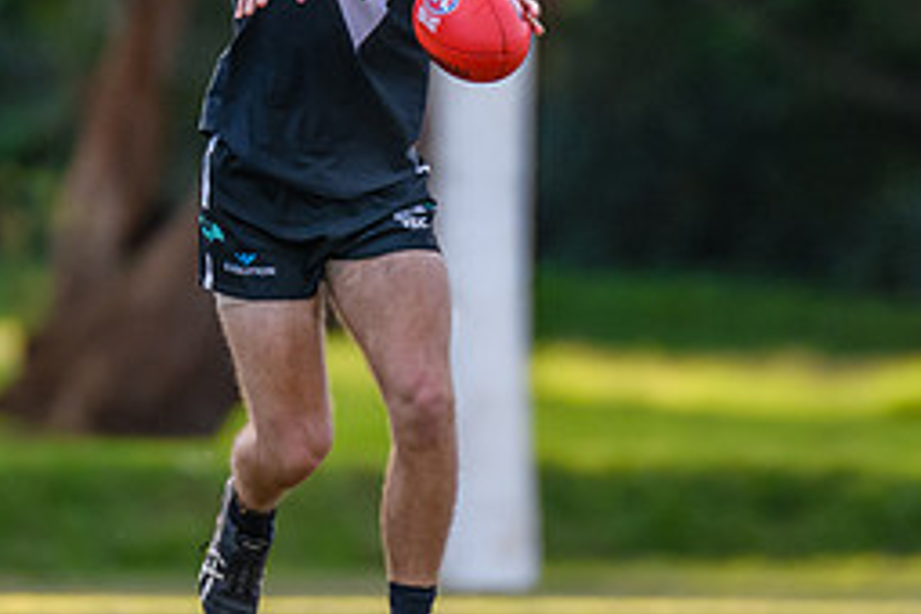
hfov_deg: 1.6
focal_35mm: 1253
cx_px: 182
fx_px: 32053
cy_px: 95
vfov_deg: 1.1
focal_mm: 300
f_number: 2.8
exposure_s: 1/2500
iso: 1600
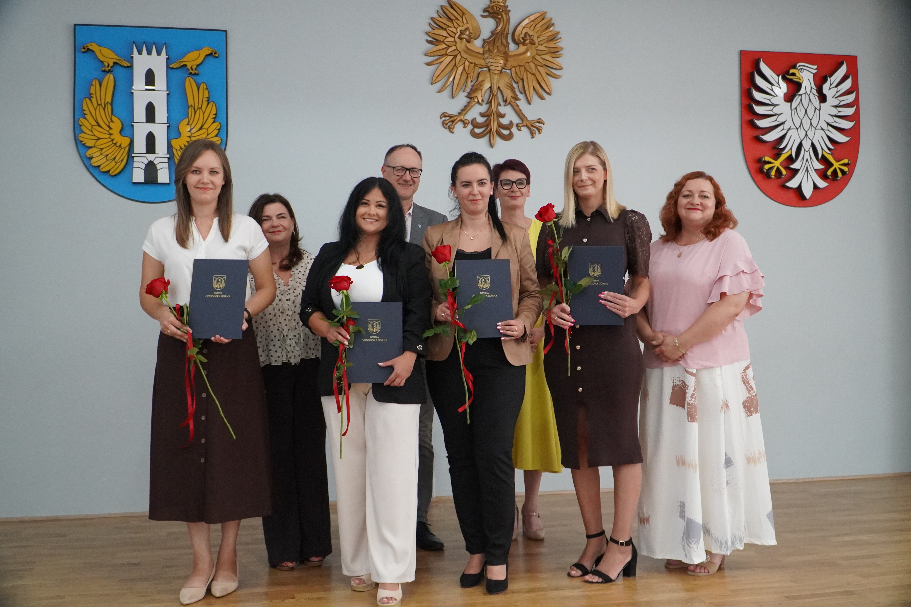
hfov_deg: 53.1
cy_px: 304
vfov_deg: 36.9
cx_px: 456
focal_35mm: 36
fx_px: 911
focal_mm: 24
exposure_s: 1/160
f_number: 4
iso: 3200
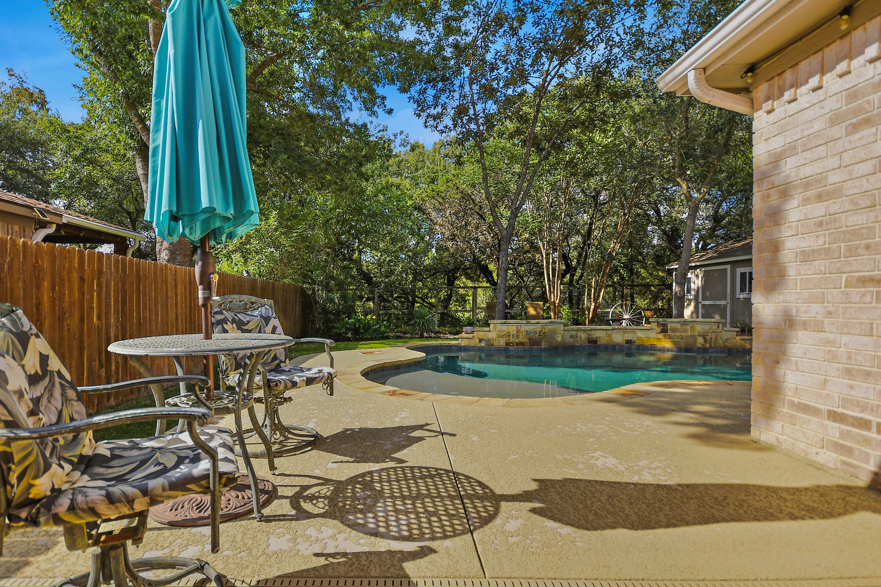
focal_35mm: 19
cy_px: 287
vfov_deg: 65.8
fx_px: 454
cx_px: 388
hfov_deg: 87.8
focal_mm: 11
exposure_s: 1/400
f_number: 5
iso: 125
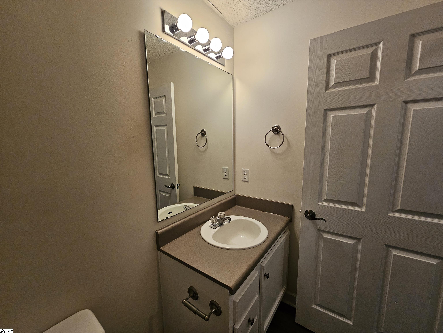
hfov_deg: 106.2
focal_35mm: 13
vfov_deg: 89.9
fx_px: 166
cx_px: 222
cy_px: 166
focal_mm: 2.2
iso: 250
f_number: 2.2
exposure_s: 1/60
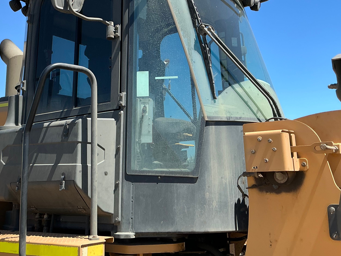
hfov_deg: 42.0
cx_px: 144
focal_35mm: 45
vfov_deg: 31.7
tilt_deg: +12.1
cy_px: 73
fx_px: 443
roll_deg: +2.1
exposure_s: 1/1121
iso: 25
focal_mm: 3
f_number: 1.8
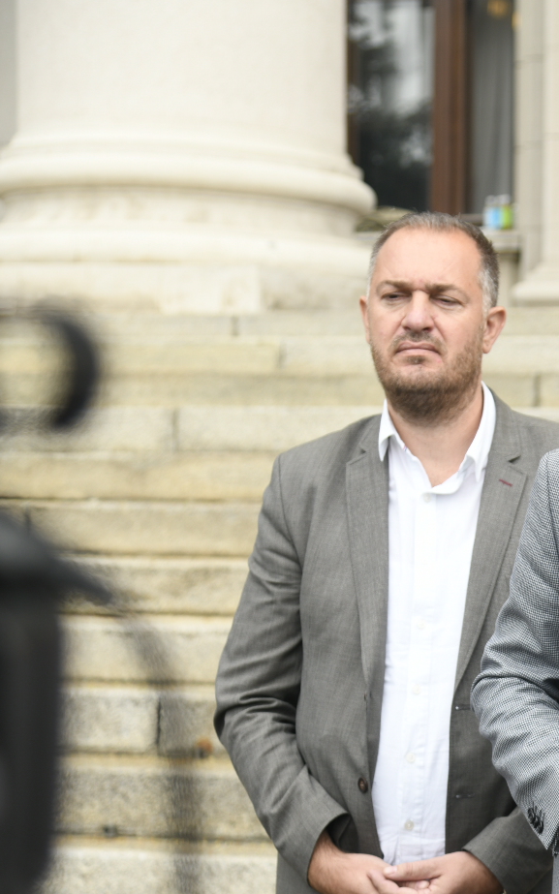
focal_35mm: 118
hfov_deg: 10.8
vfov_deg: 17.7
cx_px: 727
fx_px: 2876
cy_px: 518
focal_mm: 66
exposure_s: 1/400
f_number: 4
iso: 200
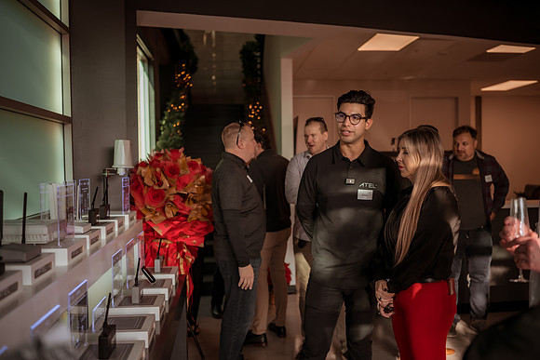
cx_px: 270
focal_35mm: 35
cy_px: 180
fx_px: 525
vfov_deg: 37.9
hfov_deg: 54.4
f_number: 1.8
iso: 100
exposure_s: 1/500
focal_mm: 35
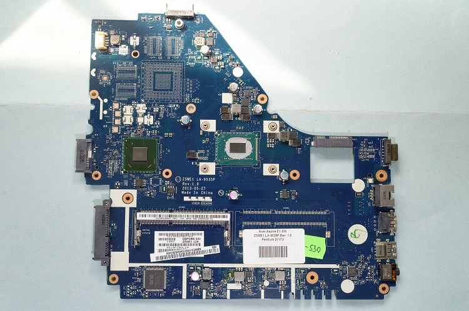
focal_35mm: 36
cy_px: 156
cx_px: 234
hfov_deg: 53.2
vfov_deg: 36.8
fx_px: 468
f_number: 8
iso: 100
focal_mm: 24
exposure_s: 1/8
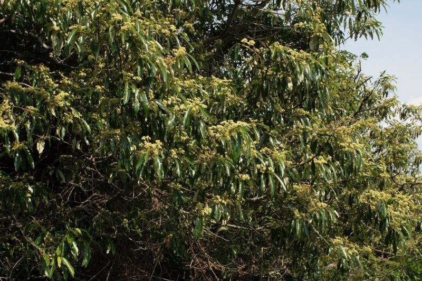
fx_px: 527
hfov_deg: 43.6
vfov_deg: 29.8
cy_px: 140
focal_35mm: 45
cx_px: 211
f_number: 14
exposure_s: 1/400
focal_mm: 30
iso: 400
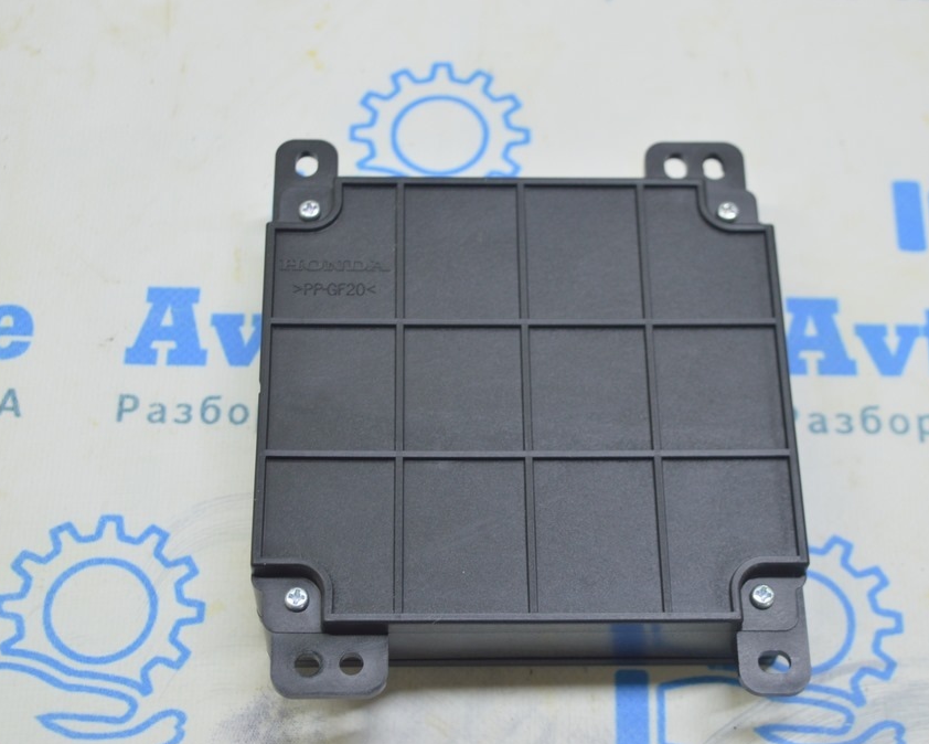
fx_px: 1788
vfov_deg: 23.5
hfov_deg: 29.1
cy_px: 374
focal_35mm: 65
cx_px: 478
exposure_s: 1/20
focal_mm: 38
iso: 400
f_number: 5.6
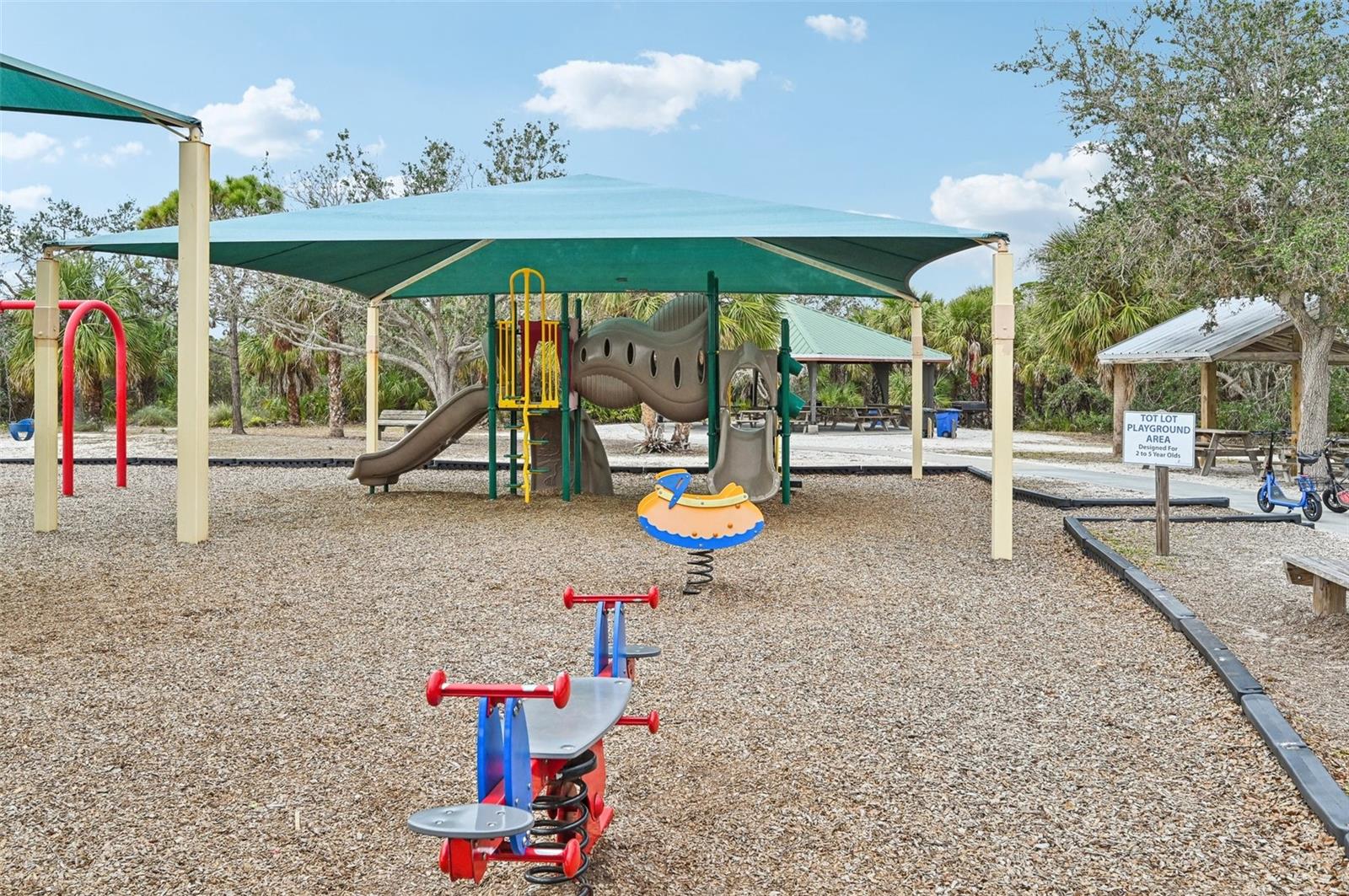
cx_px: 674
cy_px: 448
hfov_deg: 62.0
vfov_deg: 43.5
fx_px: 1123
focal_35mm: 30
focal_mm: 30
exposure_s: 1/320
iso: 400
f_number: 8
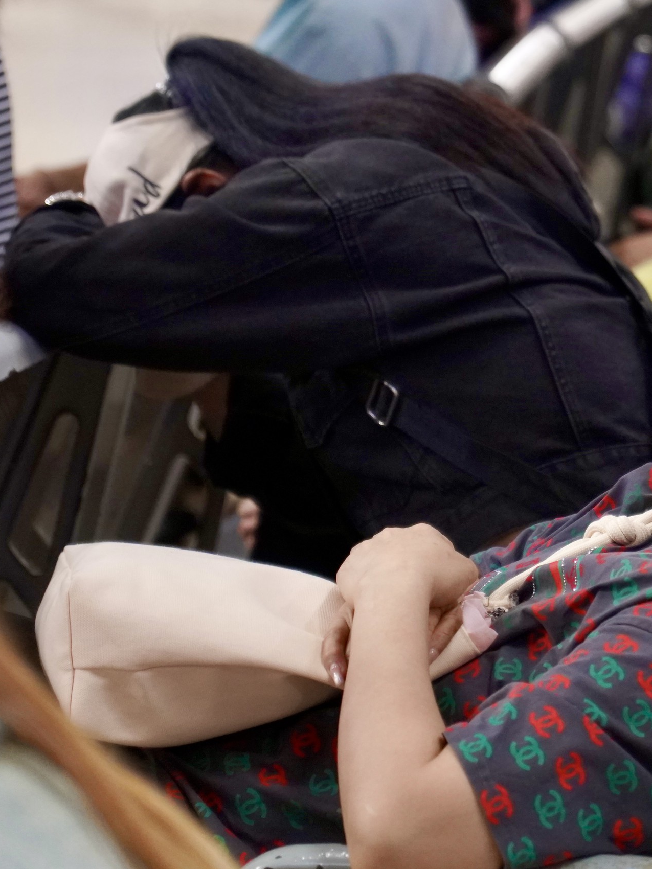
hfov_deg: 9.7
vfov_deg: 13.0
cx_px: 566
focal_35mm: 152
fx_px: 3817
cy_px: 435
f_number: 2.8
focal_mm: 70
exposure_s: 1/60
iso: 2000
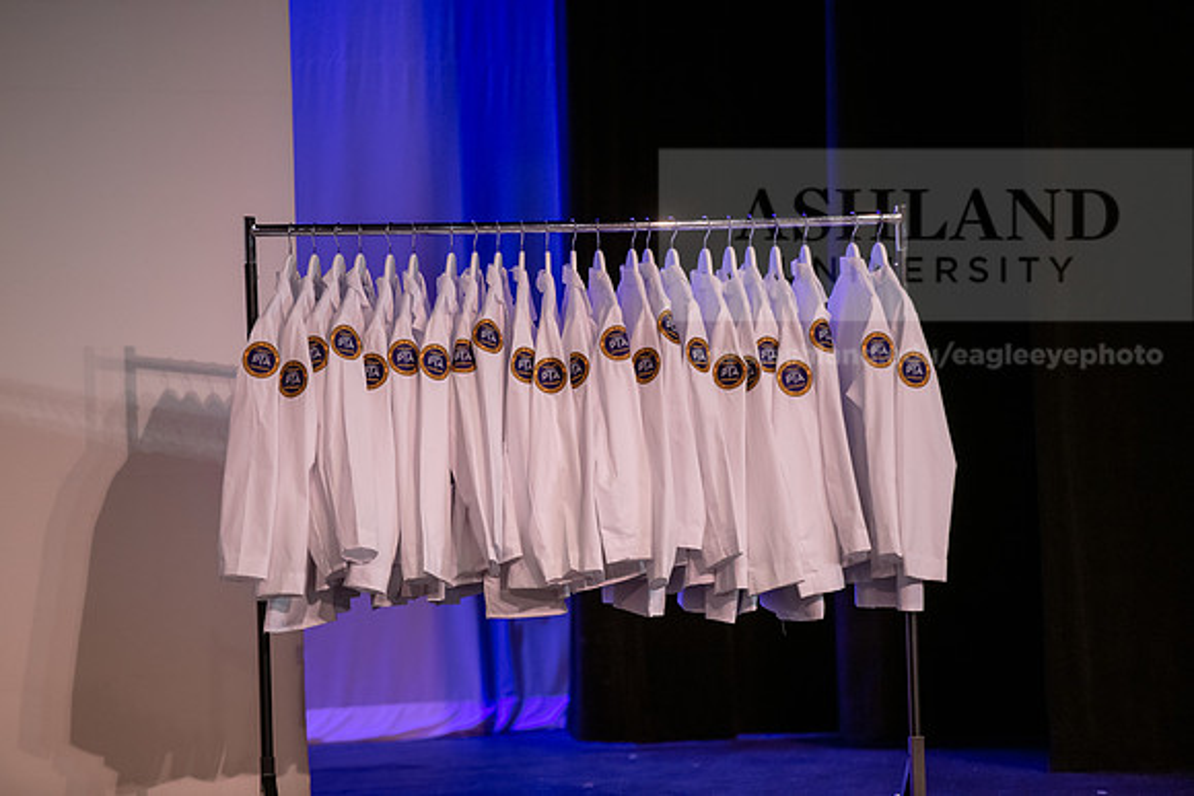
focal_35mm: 190
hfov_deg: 10.8
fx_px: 6303
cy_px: 398
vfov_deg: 7.2
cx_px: 597
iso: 800
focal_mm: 190
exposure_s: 1/160
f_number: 3.2
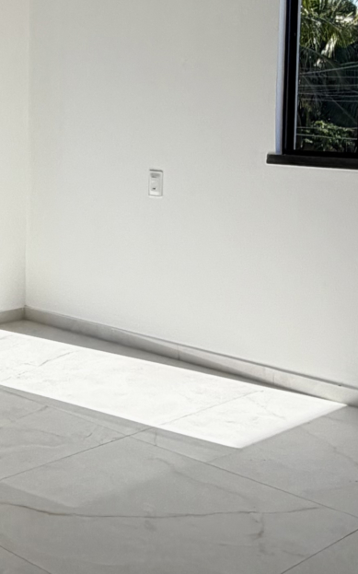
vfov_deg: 33.2
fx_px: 953
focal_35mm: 61
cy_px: 185
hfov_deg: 20.5
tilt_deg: -4.5
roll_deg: -0.3
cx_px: -16
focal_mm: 2.22
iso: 40
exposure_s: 1/502
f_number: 2.2
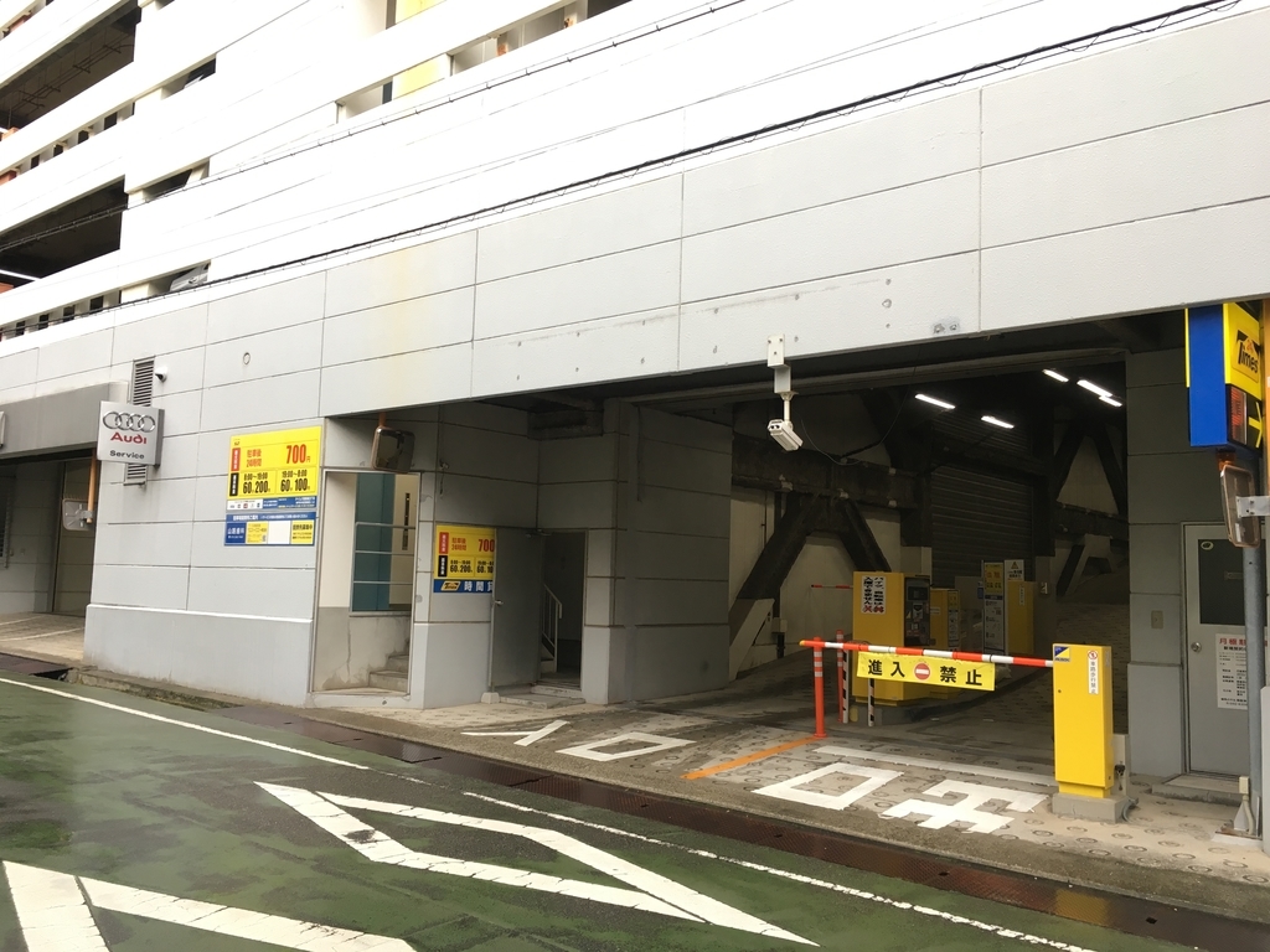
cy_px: 476
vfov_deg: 48.2
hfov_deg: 61.7
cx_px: 635
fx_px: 1064
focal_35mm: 29
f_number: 2.2
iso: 25
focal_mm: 4.15
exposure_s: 1/40
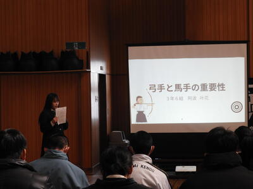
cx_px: 126
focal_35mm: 95
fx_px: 694
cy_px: 94
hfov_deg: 20.7
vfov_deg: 15.6
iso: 320
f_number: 4.8
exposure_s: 1/60
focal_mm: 17
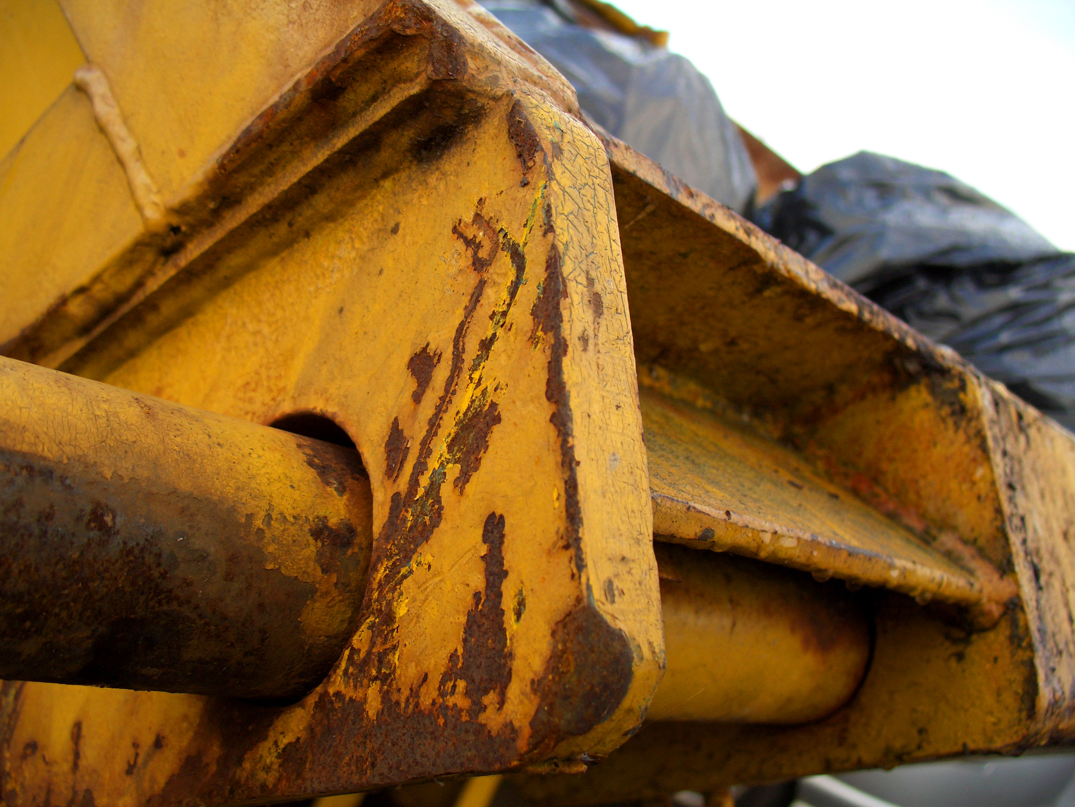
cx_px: 538
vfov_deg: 42.9
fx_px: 1025
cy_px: 404
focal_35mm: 33
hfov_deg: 55.4
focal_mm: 7.1
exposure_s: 1/200
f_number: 2.8
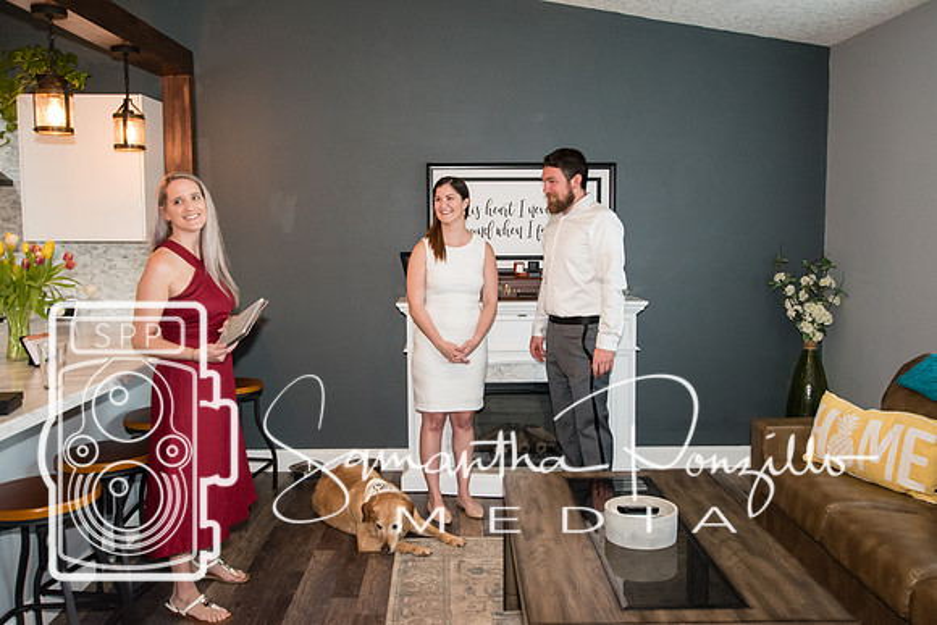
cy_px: 290
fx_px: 854
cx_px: 468
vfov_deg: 40.2
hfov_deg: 57.5
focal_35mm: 33
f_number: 3.5
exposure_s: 1/60
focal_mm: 20
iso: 1250
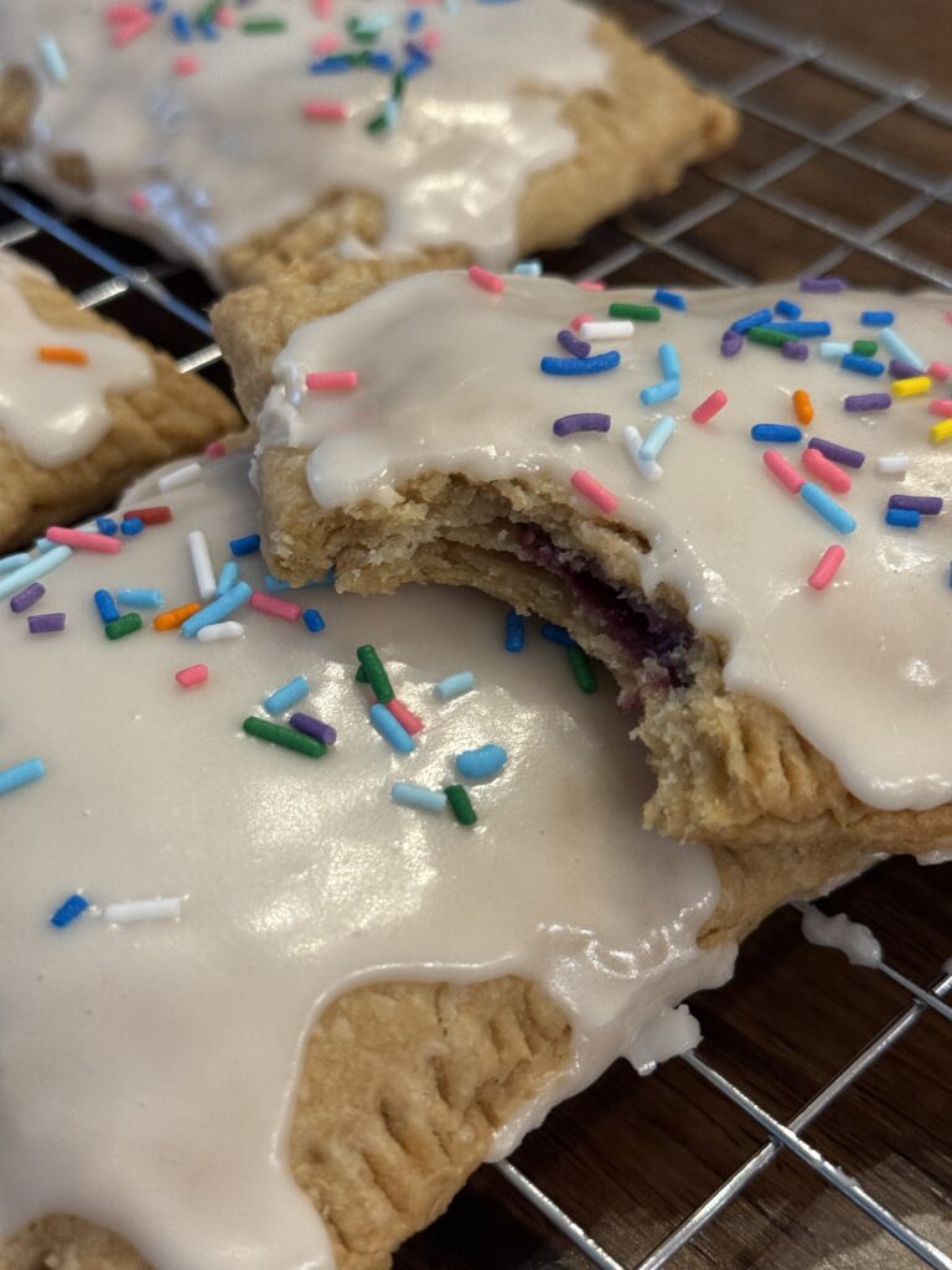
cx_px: 476
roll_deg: -2.4
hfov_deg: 30.3
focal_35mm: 48
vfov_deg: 39.7
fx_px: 1760
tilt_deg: -42.5
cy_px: 635
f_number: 1.78
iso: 200
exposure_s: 1/60
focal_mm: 6.76
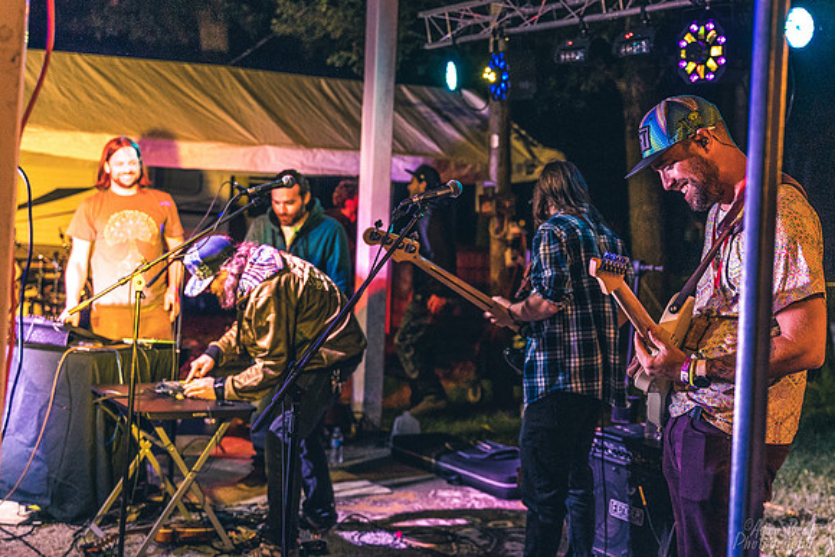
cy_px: 246
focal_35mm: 50
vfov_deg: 26.9
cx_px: 418
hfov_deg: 39.5
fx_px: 1164
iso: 6400
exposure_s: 1/250
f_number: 2.8
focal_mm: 45
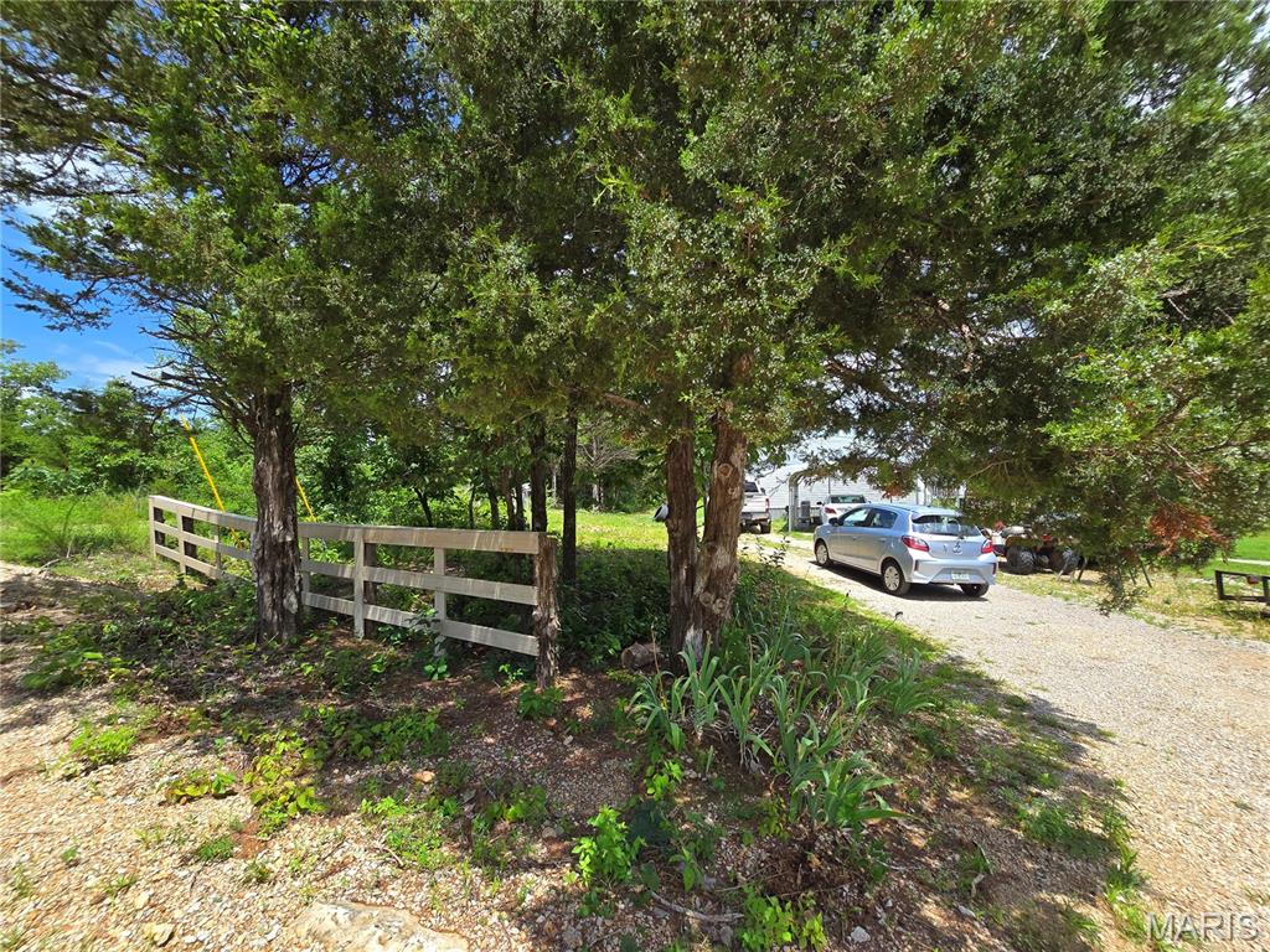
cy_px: 476
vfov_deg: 89.9
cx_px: 635
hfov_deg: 106.2
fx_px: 477
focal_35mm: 13
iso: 50
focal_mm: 2.2
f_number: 2.2
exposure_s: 1/1245
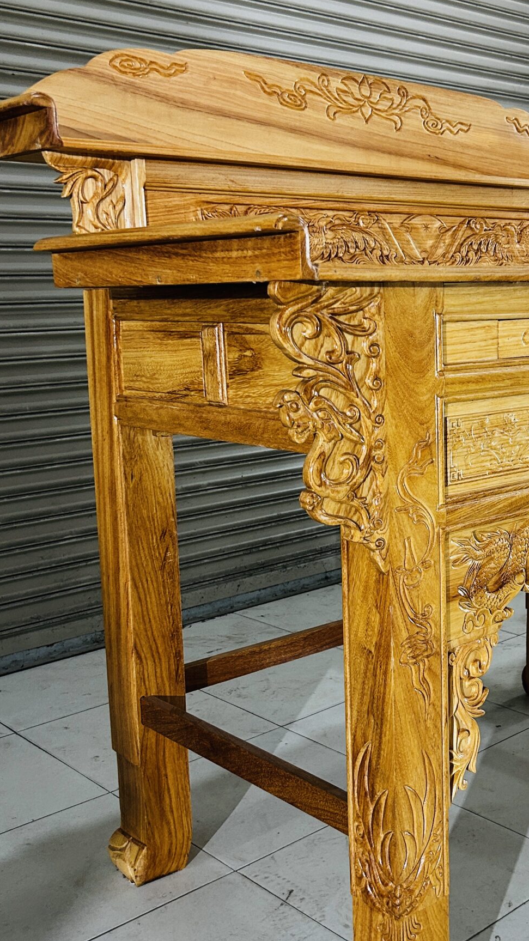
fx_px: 1048
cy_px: 495
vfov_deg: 48.3
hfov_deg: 27.6
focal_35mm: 42
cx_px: 443
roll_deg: +0.4
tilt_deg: -11.5
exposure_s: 1/60
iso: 125
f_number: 1.5
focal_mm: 5.7
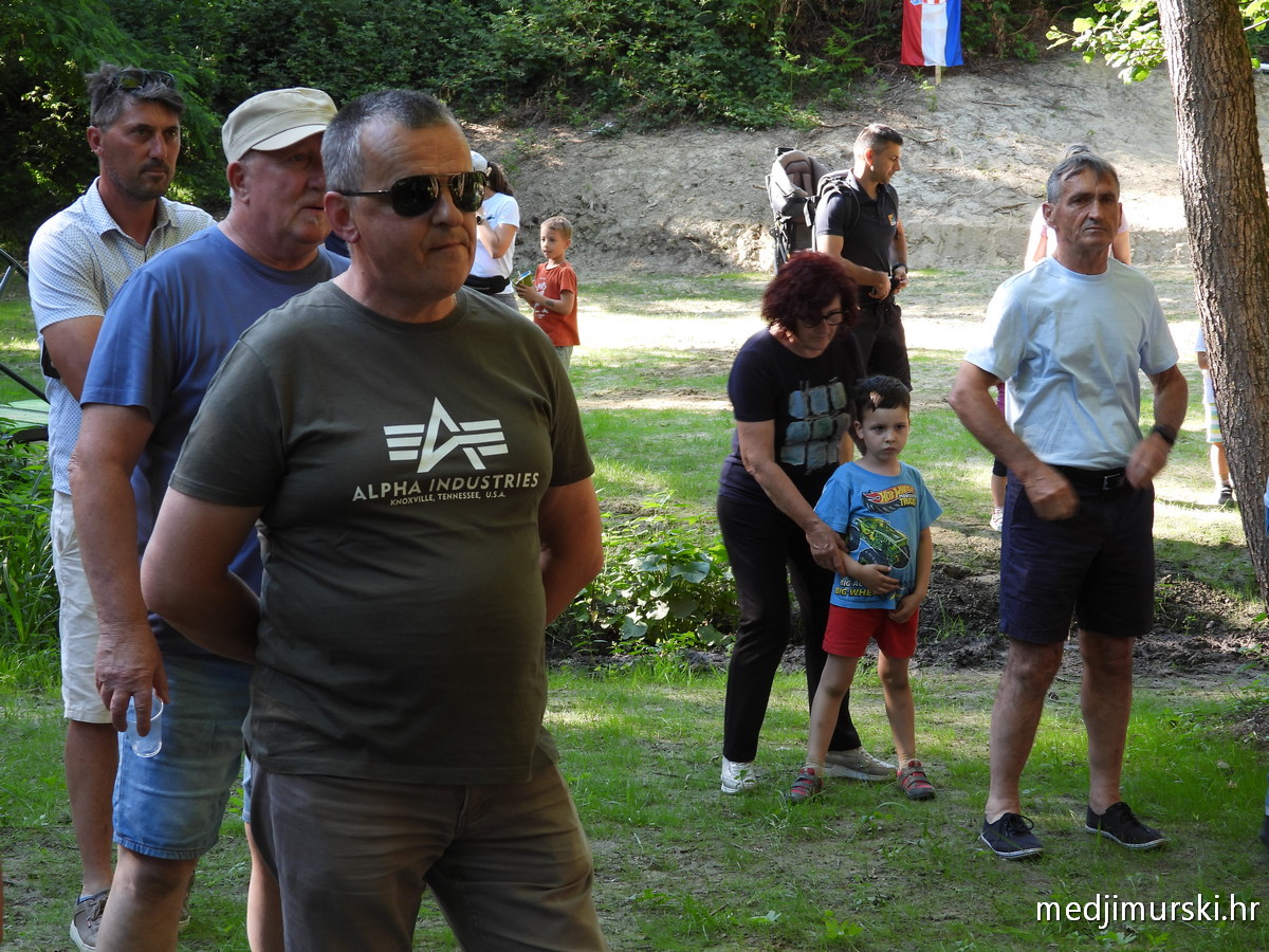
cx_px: 634
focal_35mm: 75
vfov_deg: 19.6
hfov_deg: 26.0
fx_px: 2749
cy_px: 476
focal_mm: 13.5
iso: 100
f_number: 3.5
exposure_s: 1/60
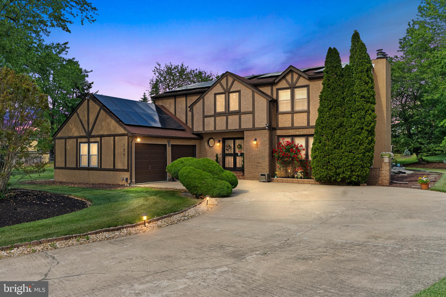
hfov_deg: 65.5
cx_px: 223
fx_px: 347
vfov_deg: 46.4
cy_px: 148
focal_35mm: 28
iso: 640
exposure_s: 1/640
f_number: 6.3
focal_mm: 28
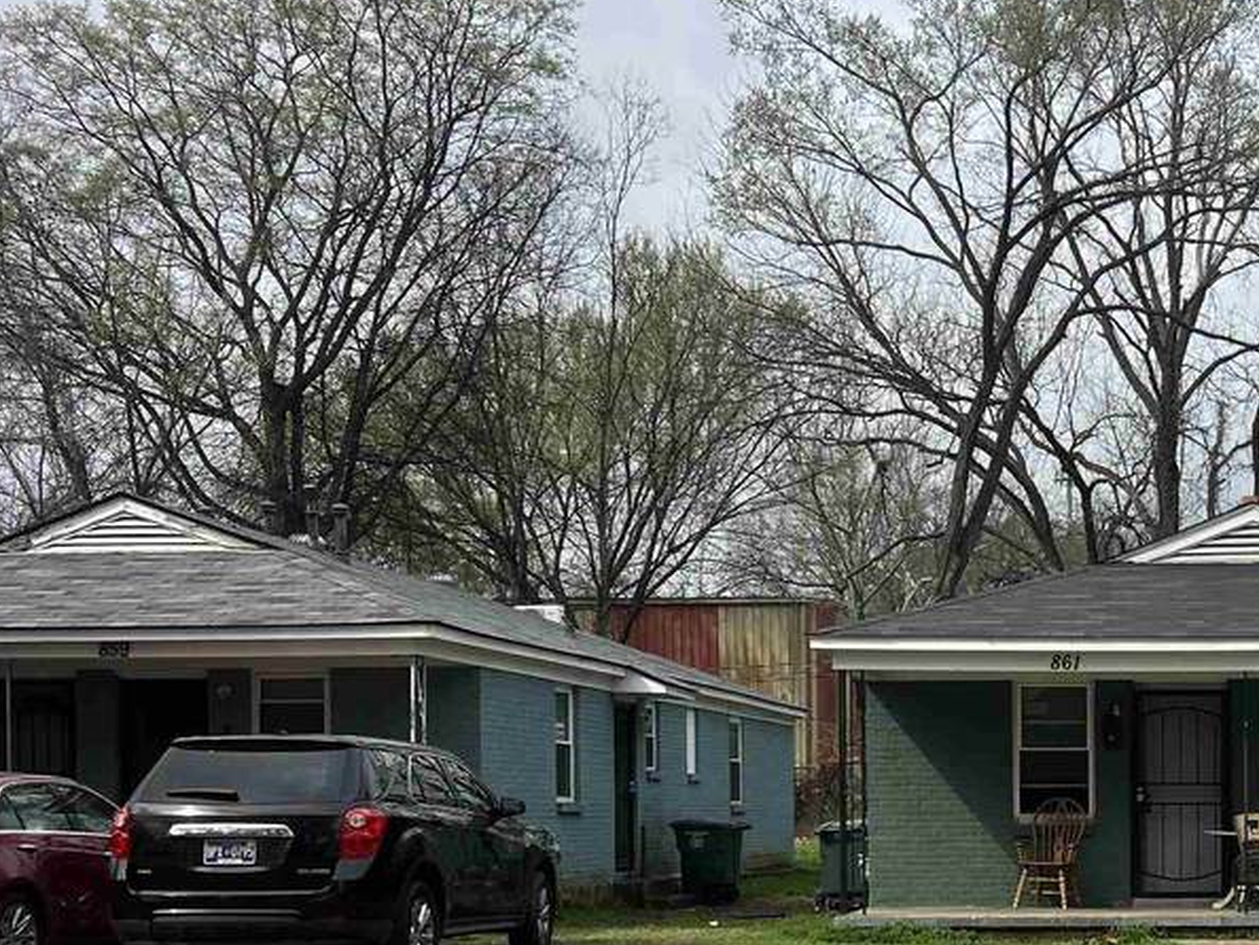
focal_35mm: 56
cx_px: 1204
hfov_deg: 32.1
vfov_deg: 25.3
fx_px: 2038
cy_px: 852
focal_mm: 5.7
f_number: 1.5
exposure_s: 1/2404
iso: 50
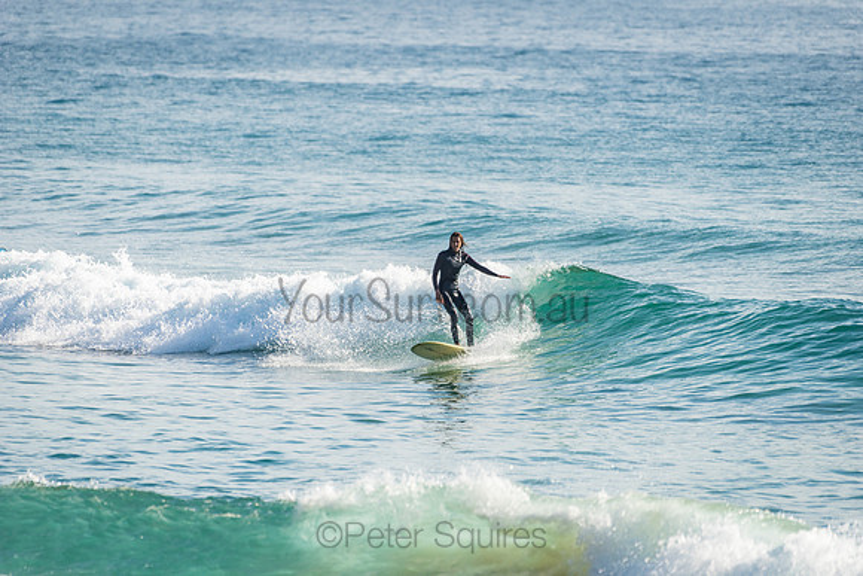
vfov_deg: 2.8
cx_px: 432
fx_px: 11988
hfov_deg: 4.1
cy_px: 288
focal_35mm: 500
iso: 200
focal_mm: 500
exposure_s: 1/2000
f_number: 5.6
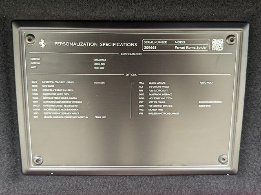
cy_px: 98
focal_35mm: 39
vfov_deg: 36.8
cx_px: 130
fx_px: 294
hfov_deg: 47.9
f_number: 1.78
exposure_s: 1/62
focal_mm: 6.76
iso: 125
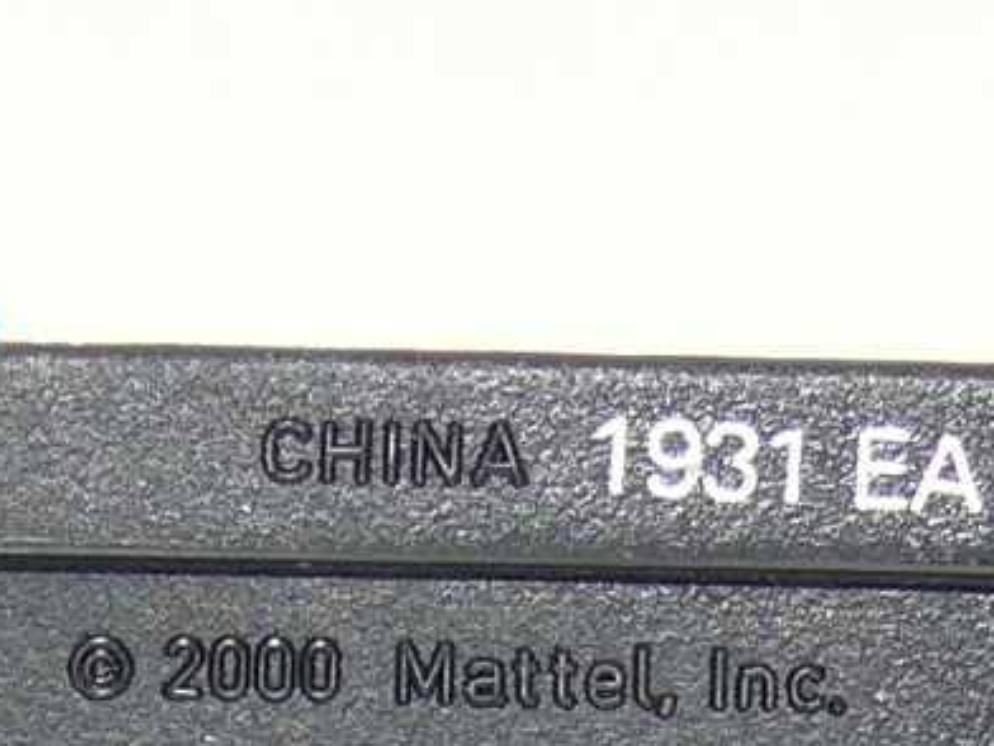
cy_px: 992
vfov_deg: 3.8
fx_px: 11141
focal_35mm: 388
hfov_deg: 5.1
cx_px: 515
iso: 100
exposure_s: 1/30
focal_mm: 12.9
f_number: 4
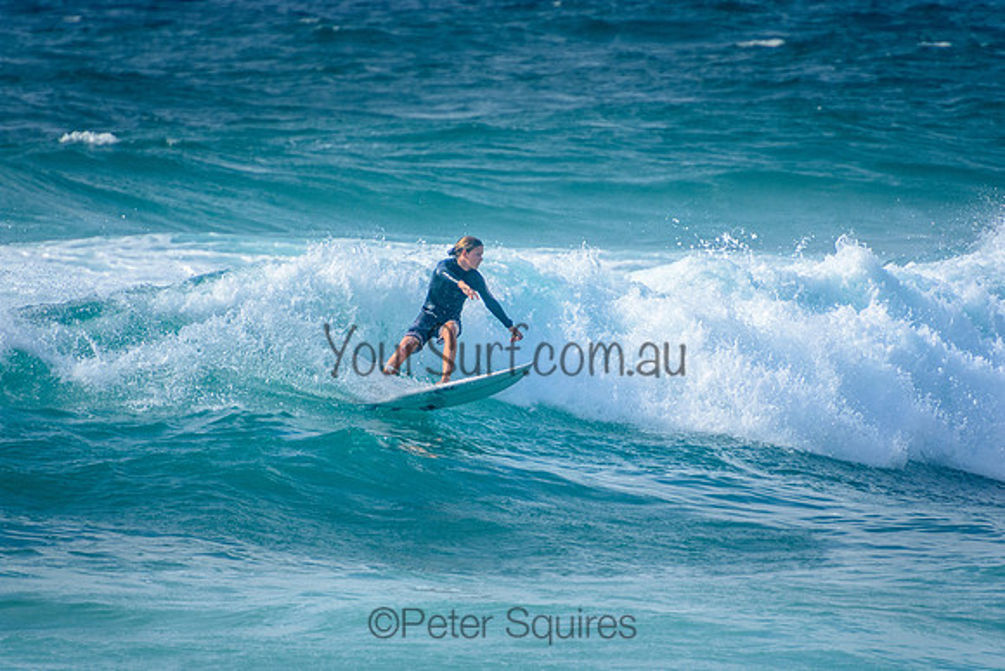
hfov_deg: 3.4
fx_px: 16753
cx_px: 502
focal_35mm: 600
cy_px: 336
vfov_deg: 2.3
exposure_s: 1/2000
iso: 320
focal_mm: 400
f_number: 5.6
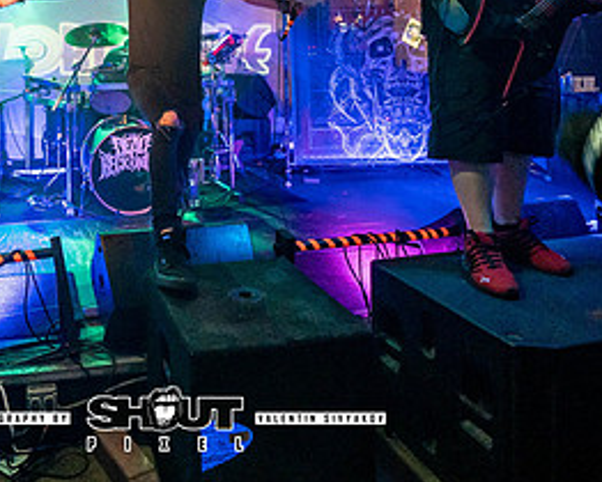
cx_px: 126
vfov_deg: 41.9
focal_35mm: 31
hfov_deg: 53.6
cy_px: 18
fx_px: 553
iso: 3200
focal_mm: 14
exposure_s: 1/100
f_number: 2.8
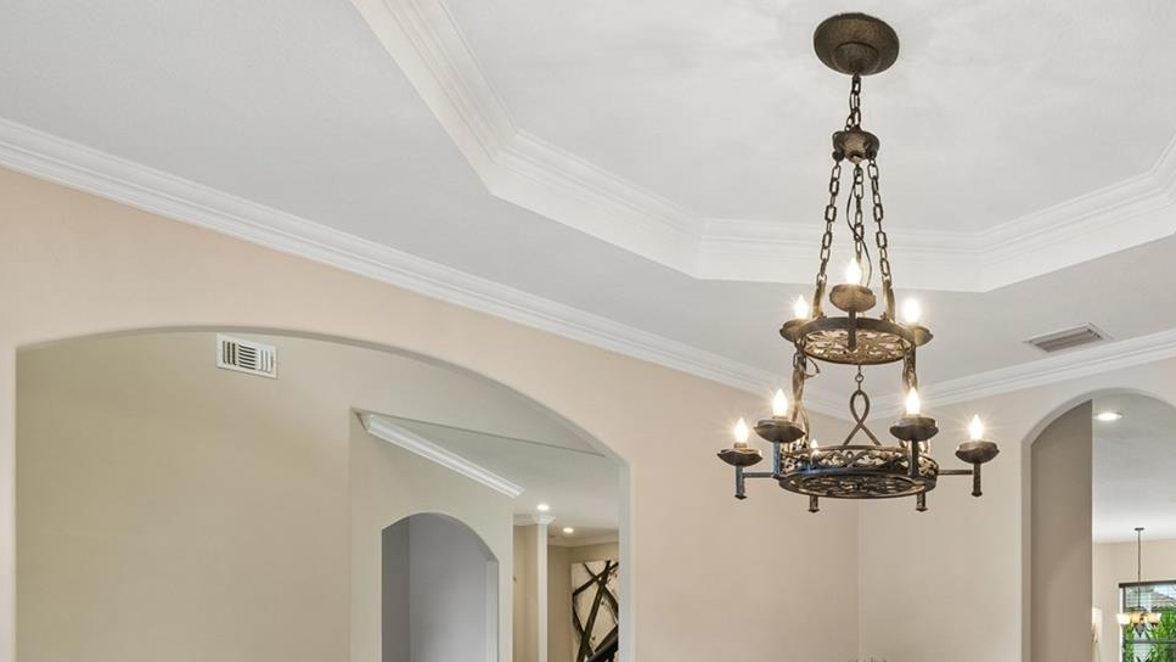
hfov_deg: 65.6
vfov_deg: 39.9
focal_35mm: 26
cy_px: 639
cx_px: 935
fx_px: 811
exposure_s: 1/8
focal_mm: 10
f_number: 7.1
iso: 100
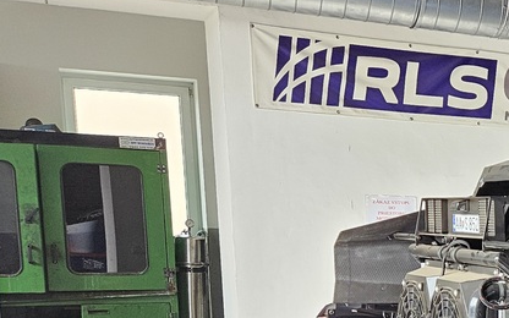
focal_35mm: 75
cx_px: 754
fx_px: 1040
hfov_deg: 22.7
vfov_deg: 16.7
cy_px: 378
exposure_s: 1/100
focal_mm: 5.4
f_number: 1.8
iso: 80
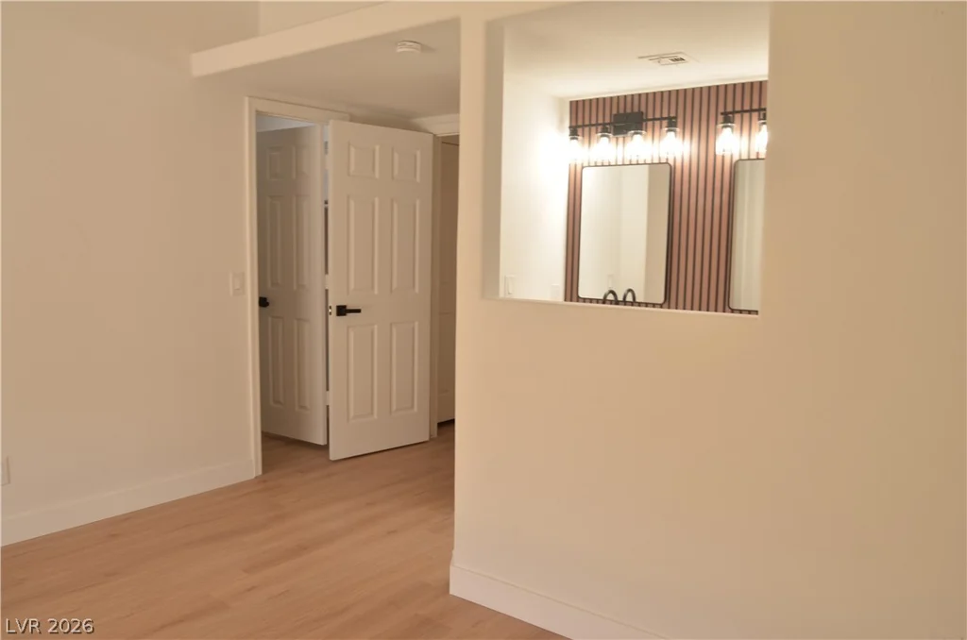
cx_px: 484
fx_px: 724
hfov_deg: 67.5
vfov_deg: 47.7
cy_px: 320
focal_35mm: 27
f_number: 3.5
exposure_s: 1/50
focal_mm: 18
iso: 200
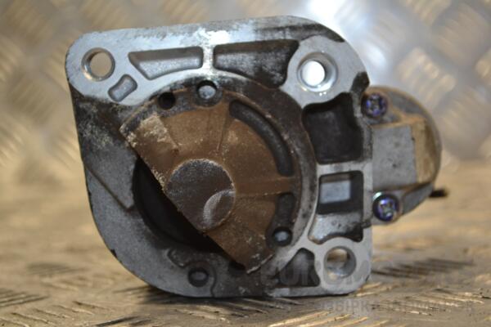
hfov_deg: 24.6
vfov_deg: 16.6
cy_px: 164
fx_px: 1125
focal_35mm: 82
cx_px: 246
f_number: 5.6
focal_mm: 55
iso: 400
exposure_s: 1/60
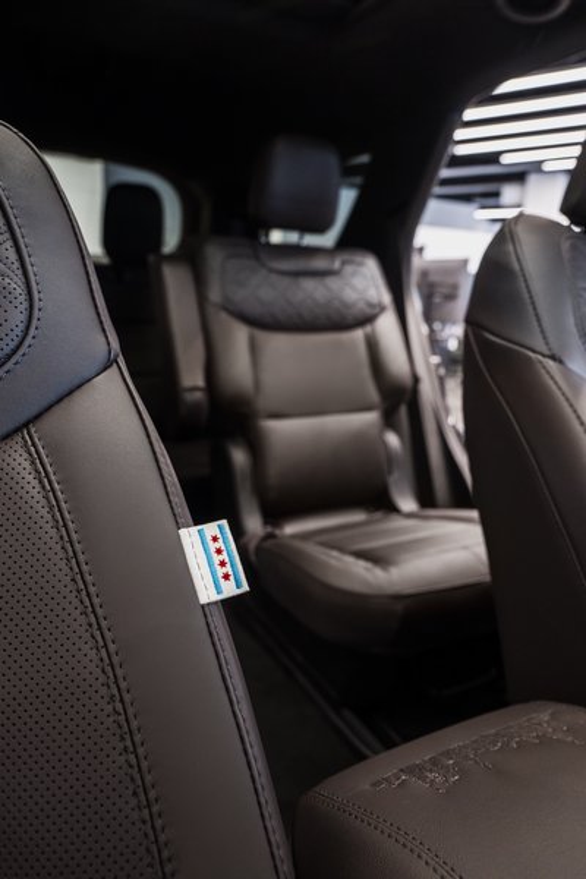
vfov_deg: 71.5
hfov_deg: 51.3
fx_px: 610
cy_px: 440
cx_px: 293
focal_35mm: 25
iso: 1600
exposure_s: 1/50
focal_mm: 25
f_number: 5.6
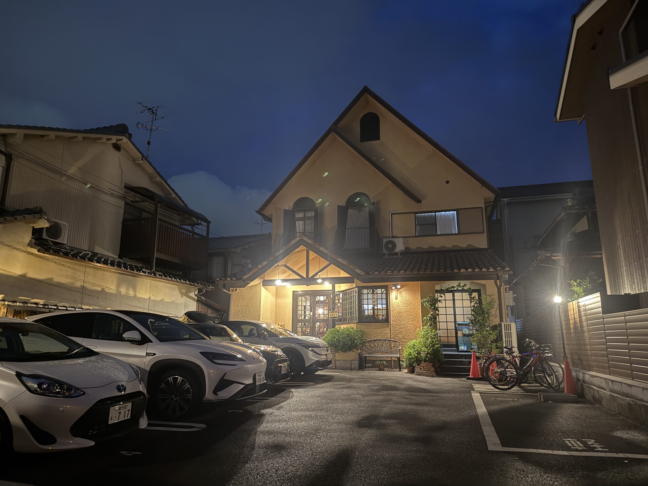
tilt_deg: +12.4
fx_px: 449
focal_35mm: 24
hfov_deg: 71.6
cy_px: 243
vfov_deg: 56.8
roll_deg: -0.1
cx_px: 324
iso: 1000
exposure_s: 1/13
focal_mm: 6.76
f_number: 1.78
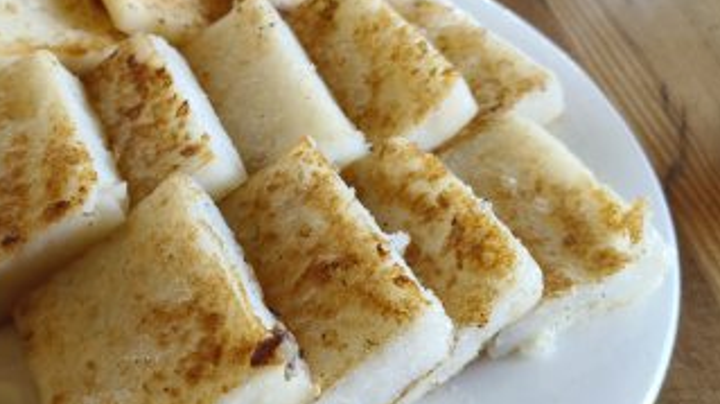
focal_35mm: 44
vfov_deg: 27.0
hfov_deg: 45.8
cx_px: 246
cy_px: 176
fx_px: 840
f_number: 1.88
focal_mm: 5.56
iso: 131
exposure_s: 1/50
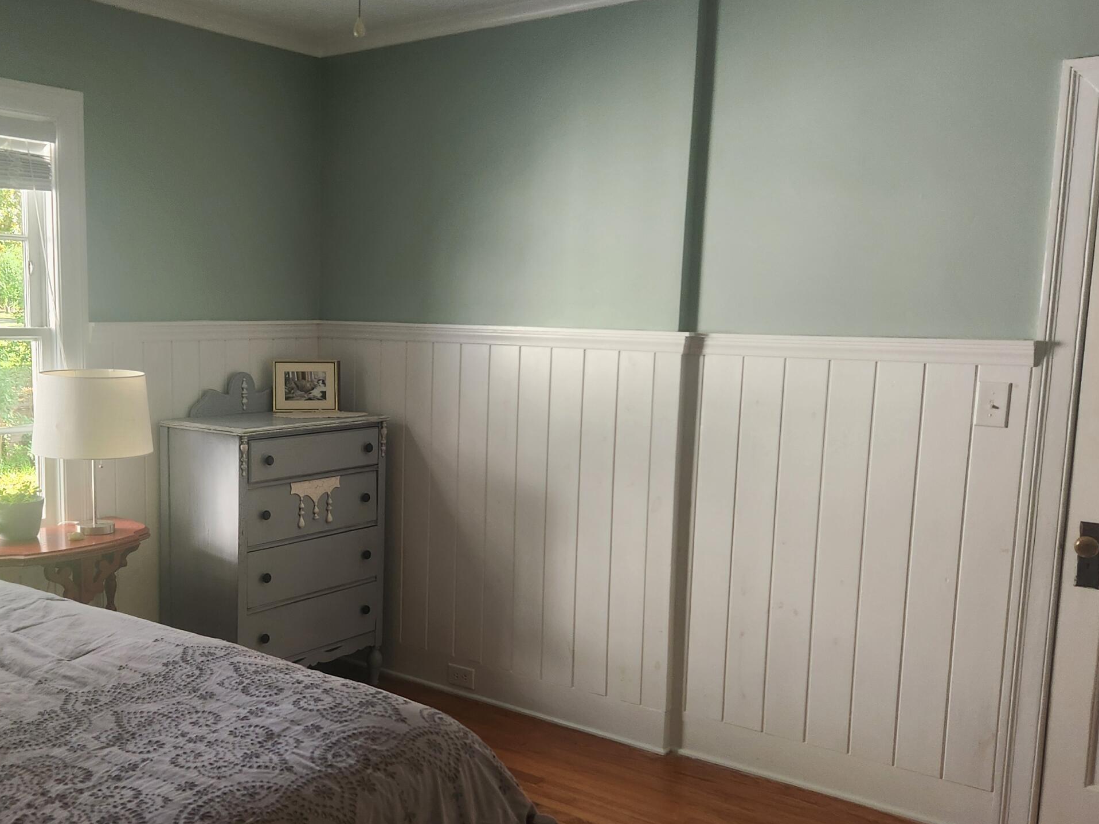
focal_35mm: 36
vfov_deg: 39.5
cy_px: 485
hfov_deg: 50.2
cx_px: 347
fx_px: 1143
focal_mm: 5.4
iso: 160
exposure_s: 1/120
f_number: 1.8
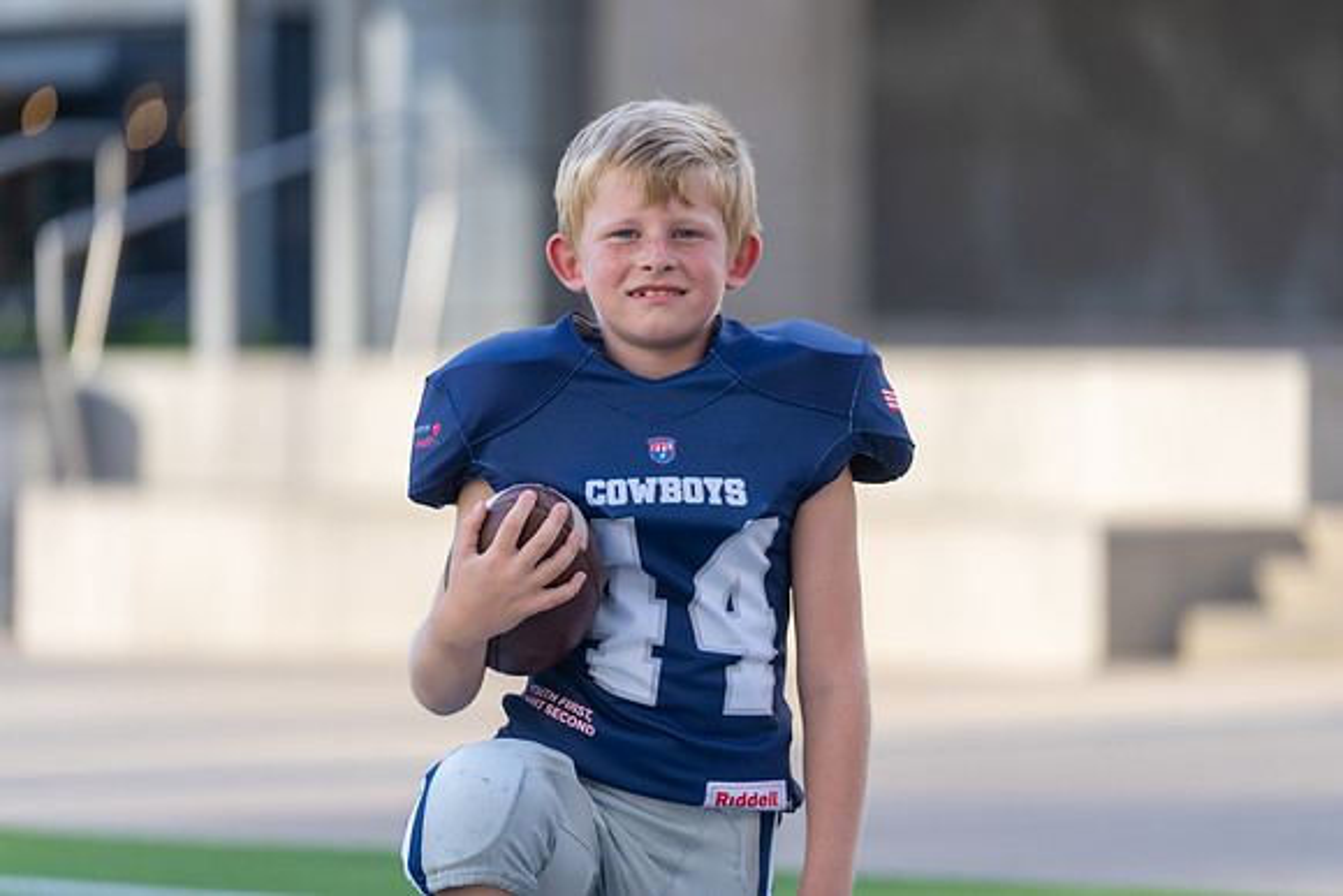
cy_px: 448
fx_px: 6567
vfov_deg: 7.8
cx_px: 672
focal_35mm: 176
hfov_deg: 11.7
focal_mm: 176
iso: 100
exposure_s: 1/400
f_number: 2.8
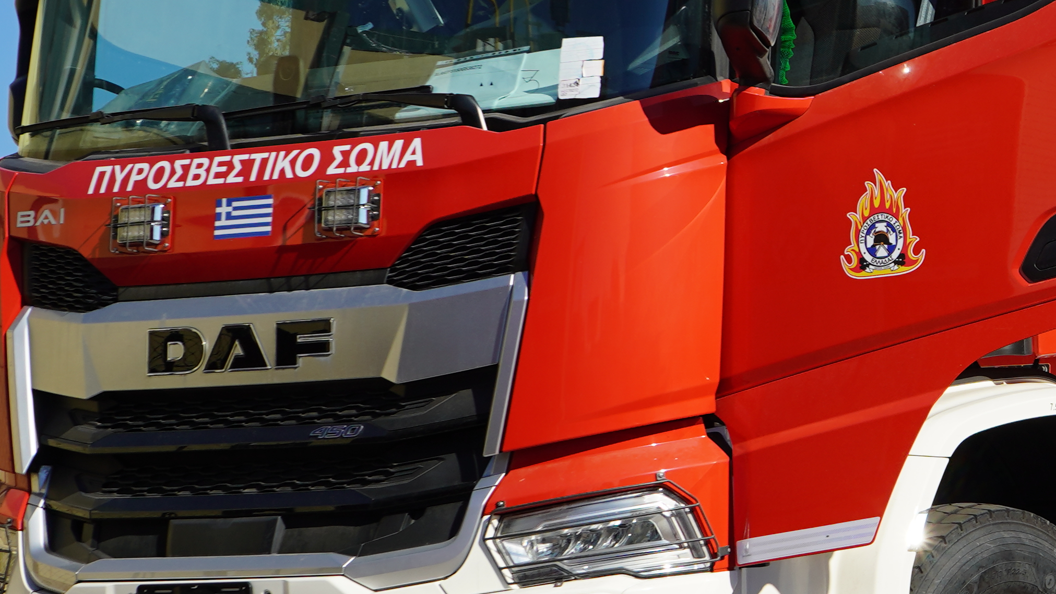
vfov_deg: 8.3
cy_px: 247
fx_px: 4088
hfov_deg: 14.1
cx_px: 1375
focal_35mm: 146
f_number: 11
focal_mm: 47
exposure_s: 1/160
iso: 100
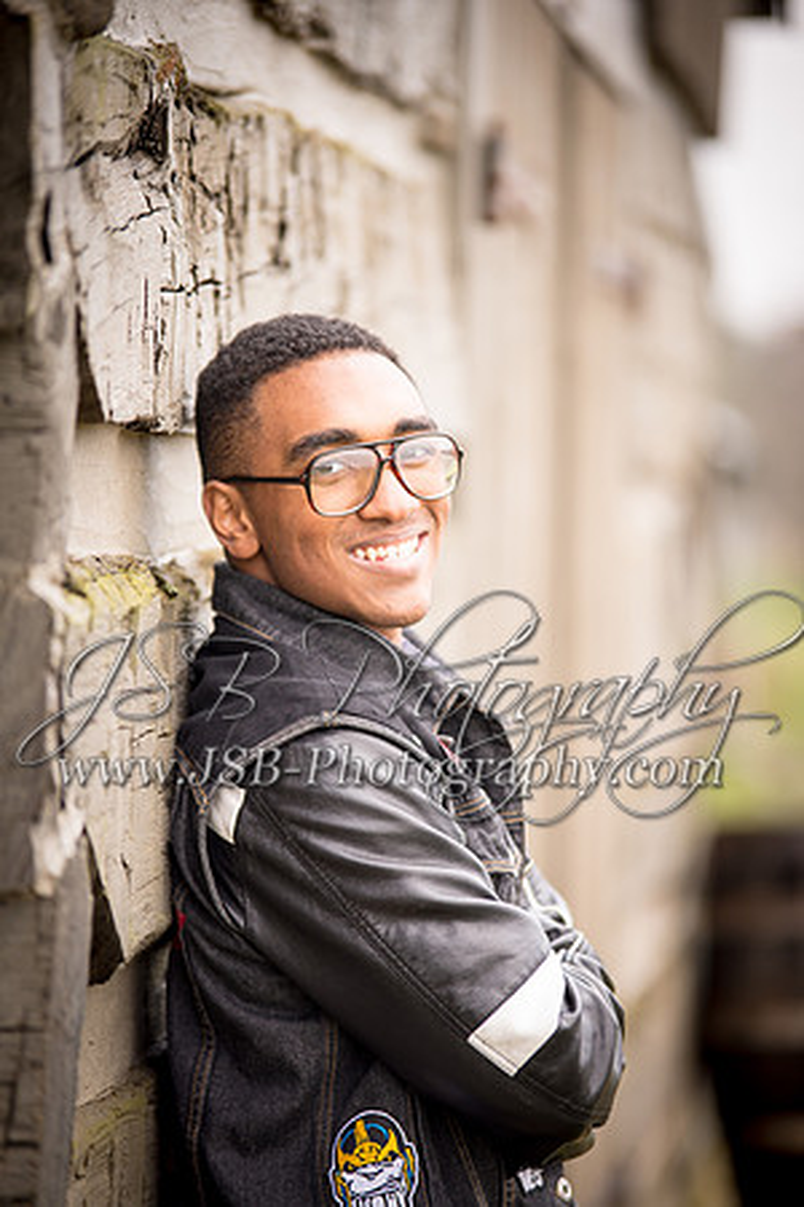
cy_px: 604
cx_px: 402
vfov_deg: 12.5
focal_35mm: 165
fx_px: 5527
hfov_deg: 8.3
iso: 200
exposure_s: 1/50
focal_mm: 165
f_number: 2.8
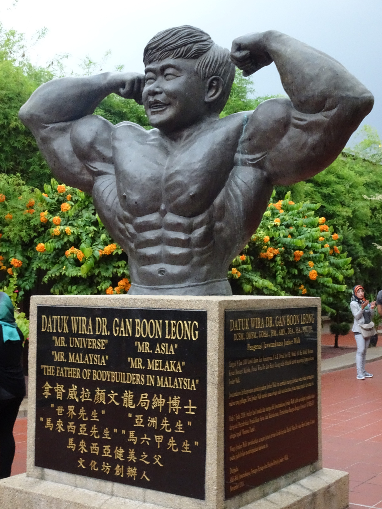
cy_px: 254
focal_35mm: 48
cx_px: 191
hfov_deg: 30.3
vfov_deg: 39.7
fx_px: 706
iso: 800
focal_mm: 8.18
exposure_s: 1/15
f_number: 4.5
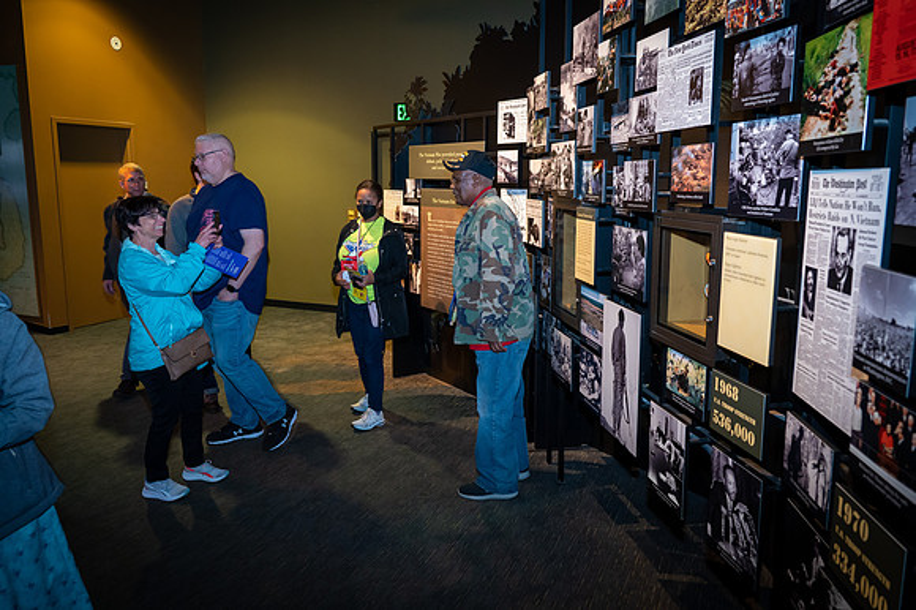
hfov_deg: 65.5
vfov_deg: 46.4
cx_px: 458
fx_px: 712
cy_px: 305
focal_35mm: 28
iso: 5000
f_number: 5
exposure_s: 1/30
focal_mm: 28
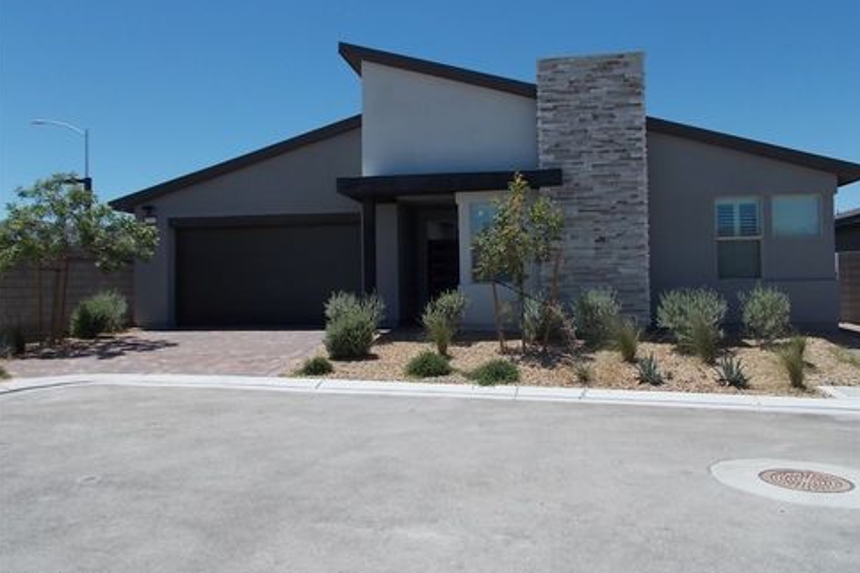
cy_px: 264
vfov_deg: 46.4
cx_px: 440
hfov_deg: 65.5
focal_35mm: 28
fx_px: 669
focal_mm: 4.6
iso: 80
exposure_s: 1/200
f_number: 8
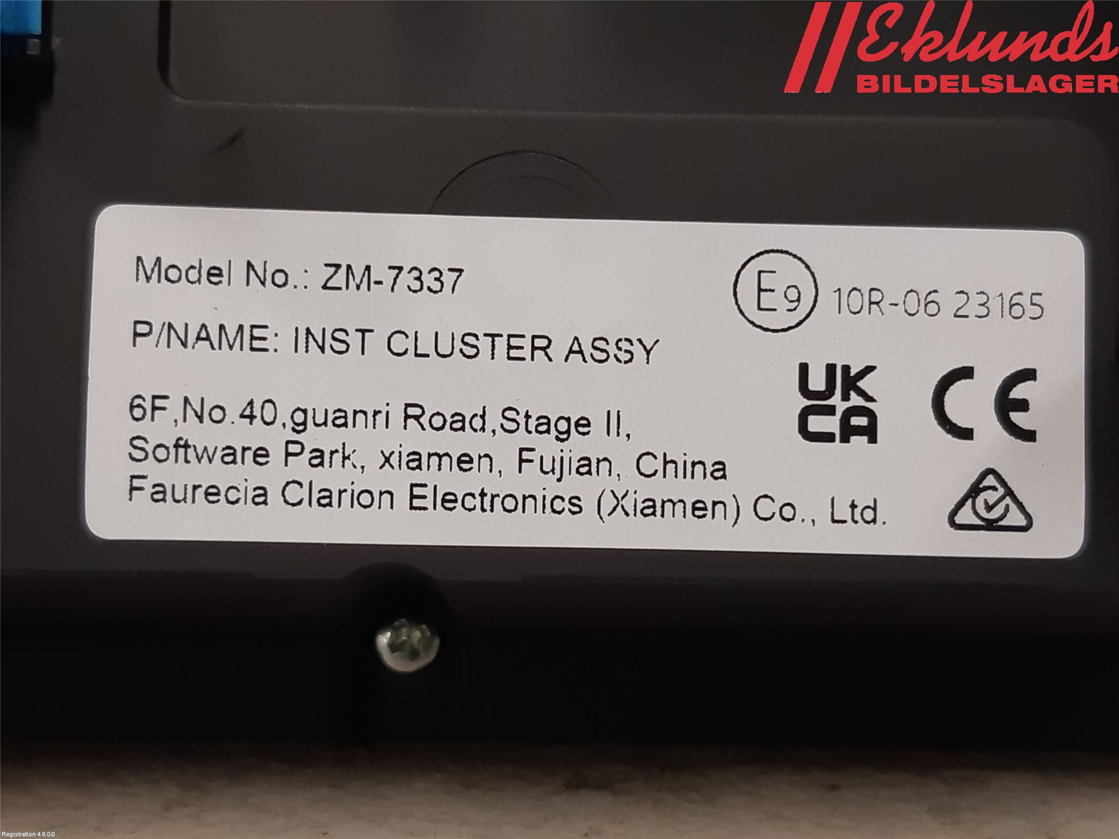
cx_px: 560
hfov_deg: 67.3
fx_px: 840
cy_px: 420
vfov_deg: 53.1
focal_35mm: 26
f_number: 1.7
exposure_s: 1/50
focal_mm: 3.93
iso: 100
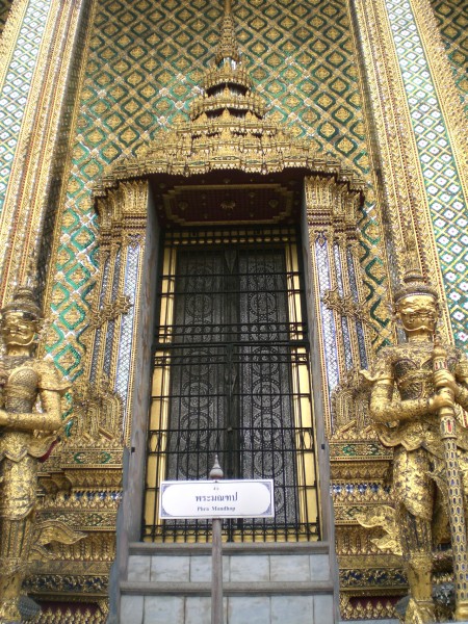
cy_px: 312
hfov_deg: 37.7
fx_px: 685
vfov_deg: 49.0
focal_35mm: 38
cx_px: 234
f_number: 3.1
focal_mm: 6.3
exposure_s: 1/160
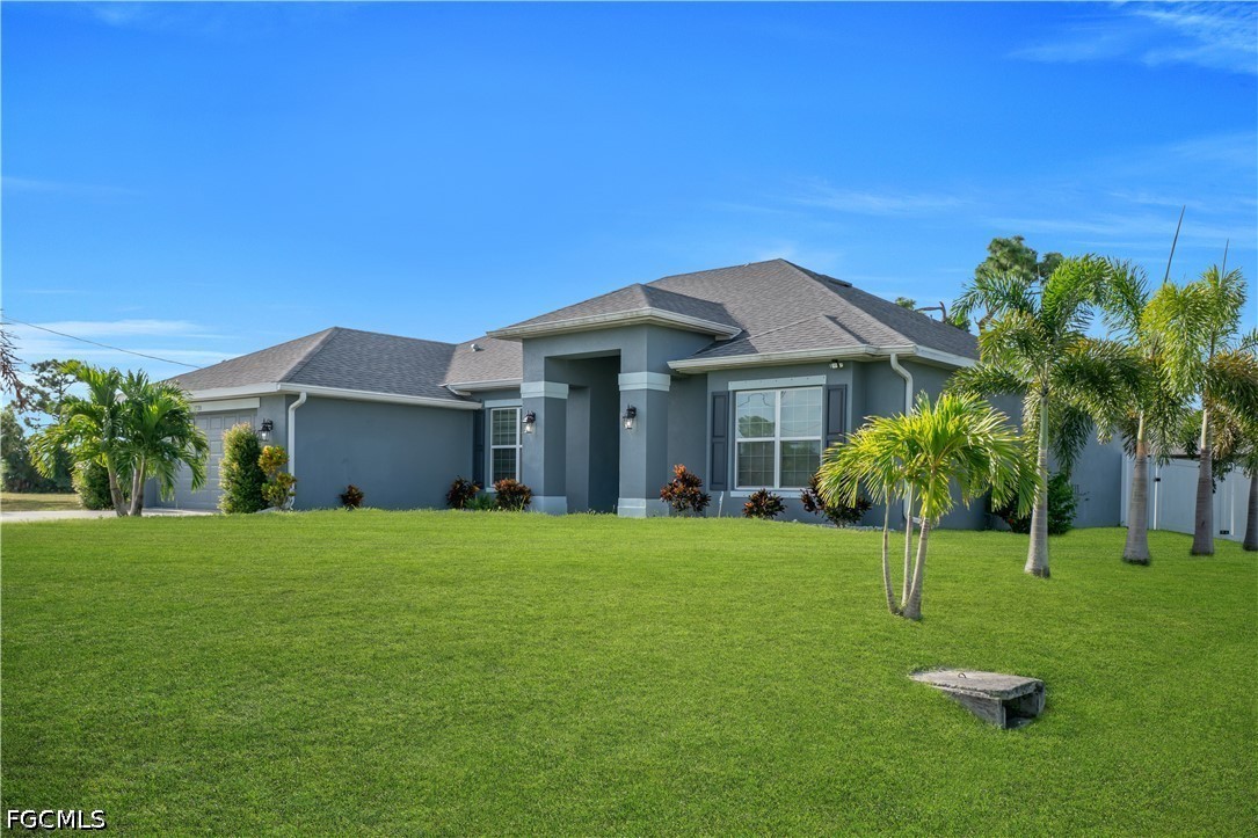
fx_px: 1048
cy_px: 419
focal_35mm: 30
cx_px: 629
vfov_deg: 43.6
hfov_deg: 61.9
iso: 100
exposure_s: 1/320
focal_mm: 20
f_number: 8
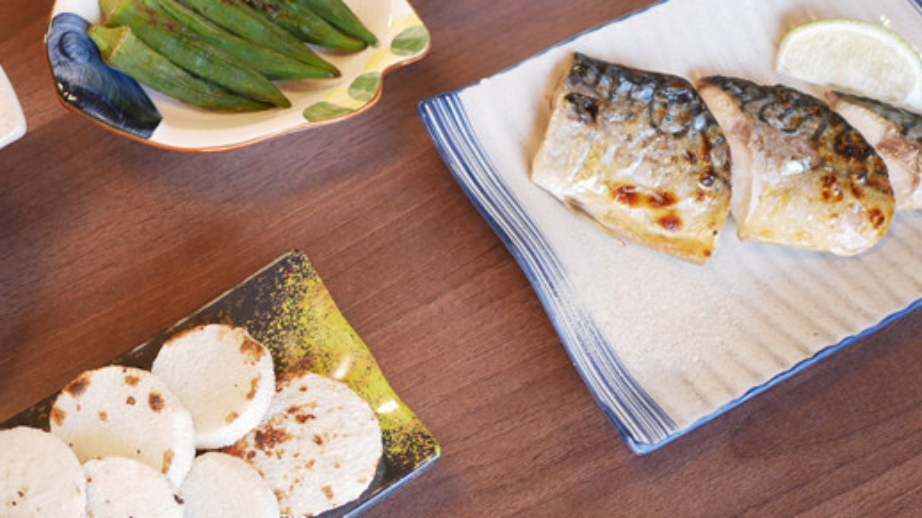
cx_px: 240
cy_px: 311
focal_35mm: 60
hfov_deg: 34.2
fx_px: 1466
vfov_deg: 20.0
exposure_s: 1/60
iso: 320
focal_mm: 15
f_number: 1.7
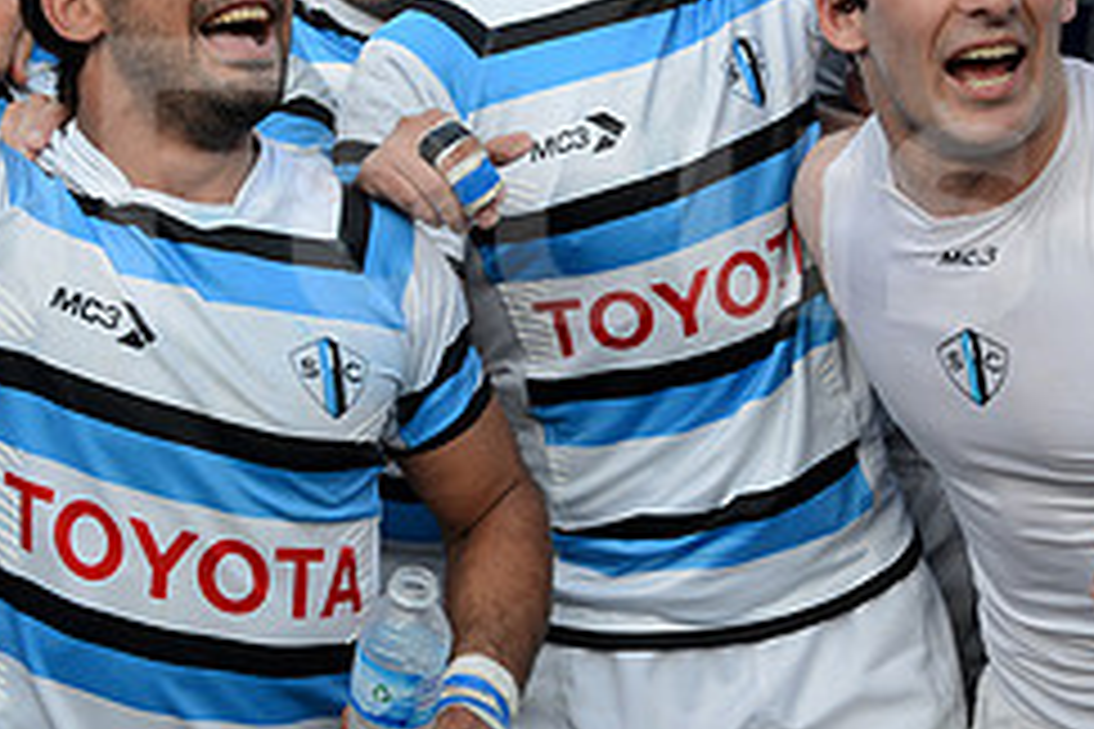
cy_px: 173
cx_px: -95
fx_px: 2613
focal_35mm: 86
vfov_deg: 15.8
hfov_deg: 22.4
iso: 640
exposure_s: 1/500
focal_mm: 36
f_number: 5
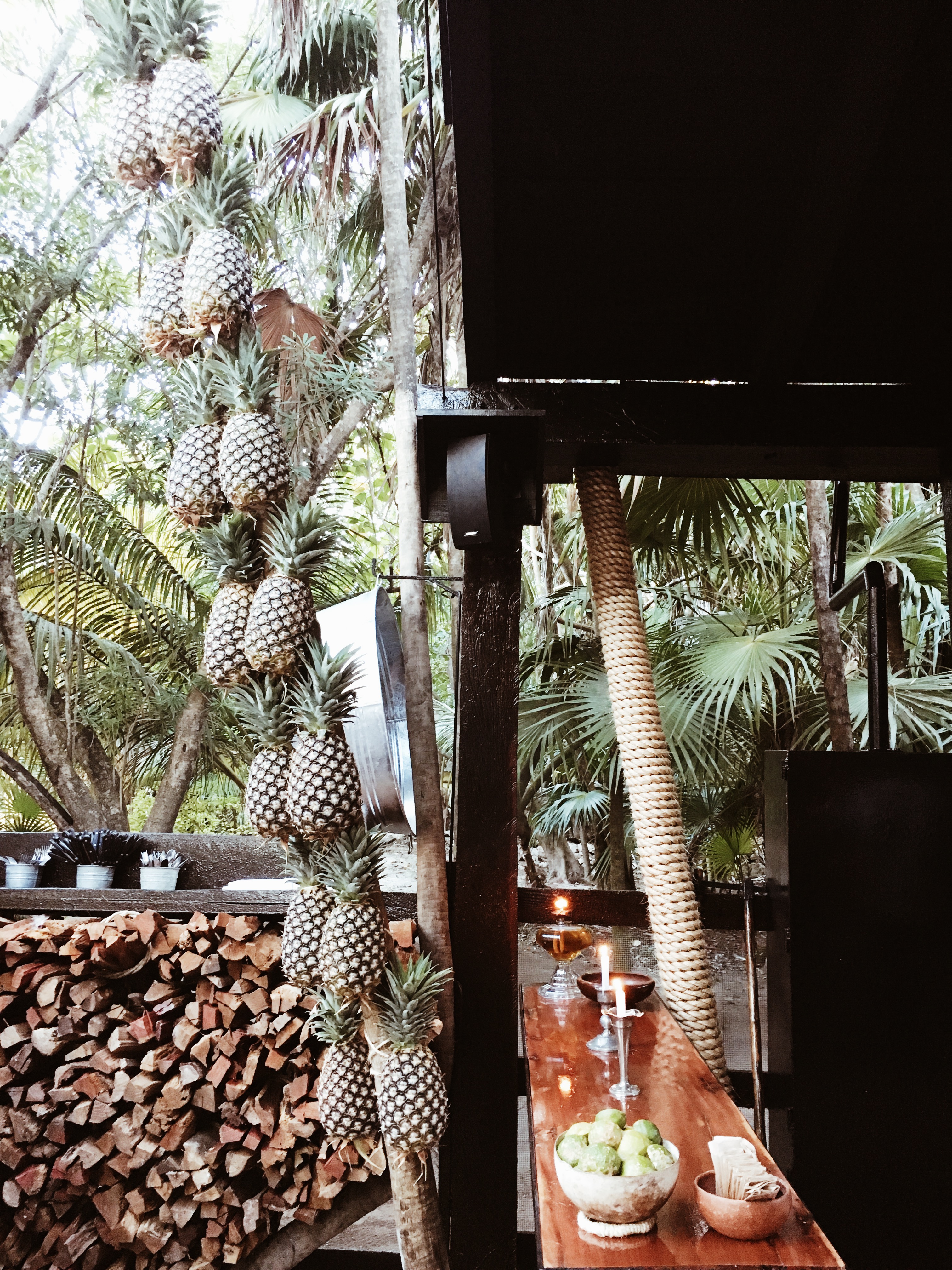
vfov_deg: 61.7
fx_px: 1063
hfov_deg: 48.2
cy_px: 635
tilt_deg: +7.9
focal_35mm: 29
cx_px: 476
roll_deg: +0.1
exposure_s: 1/30
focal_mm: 4.15
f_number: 2.2
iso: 200
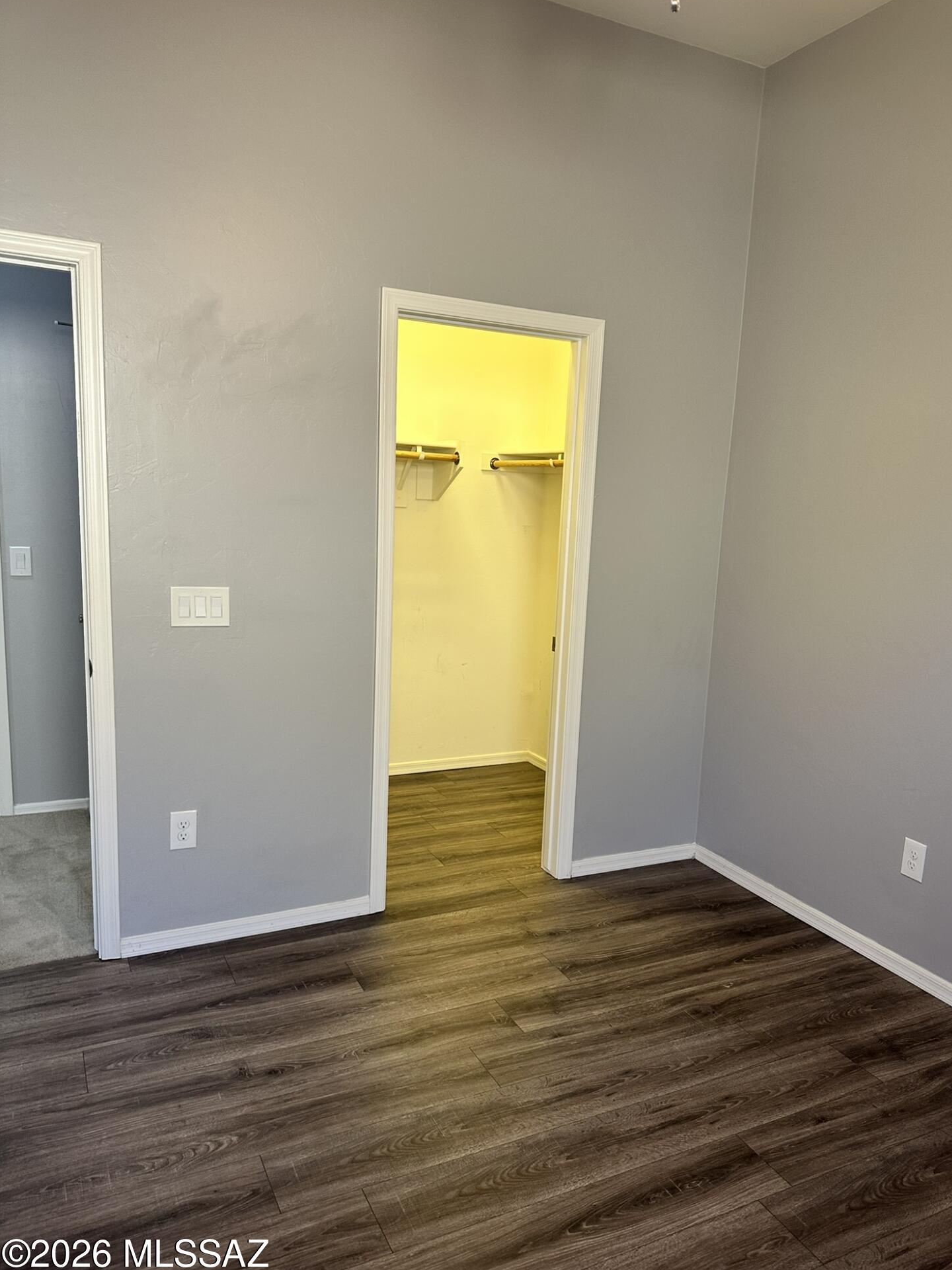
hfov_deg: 54.9
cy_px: 653
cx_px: 495
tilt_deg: -8.9
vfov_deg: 69.4
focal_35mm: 25
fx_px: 917
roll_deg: -4.1
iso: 125
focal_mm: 6.86
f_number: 1.78
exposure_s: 1/60
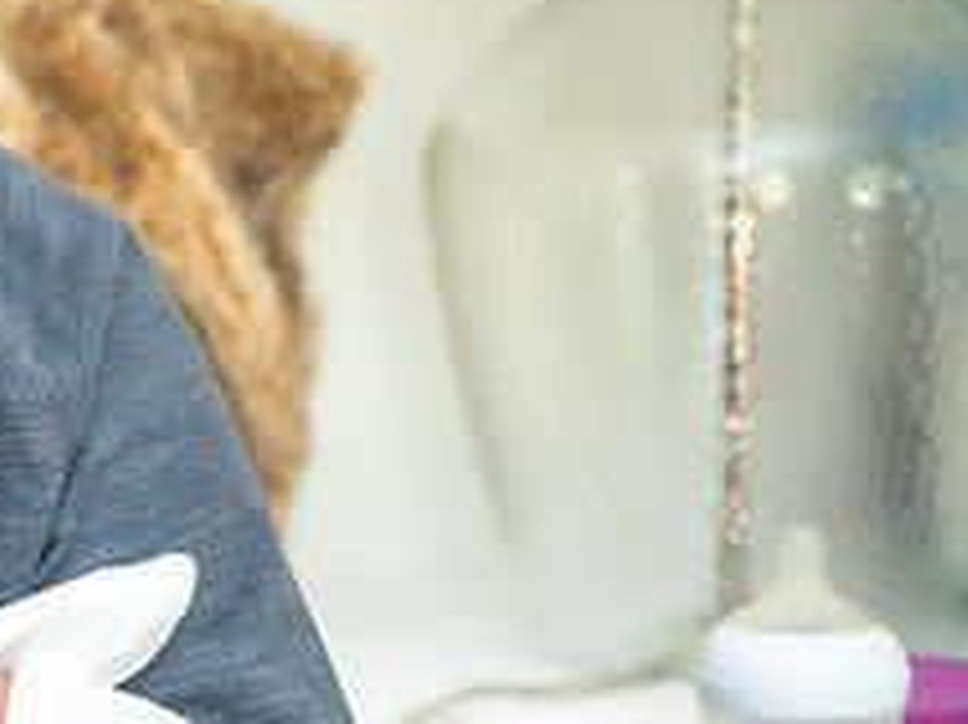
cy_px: 432
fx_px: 3997
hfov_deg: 13.3
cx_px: -307
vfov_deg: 10.4
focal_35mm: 143
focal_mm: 50
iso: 1600
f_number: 4
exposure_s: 1/90
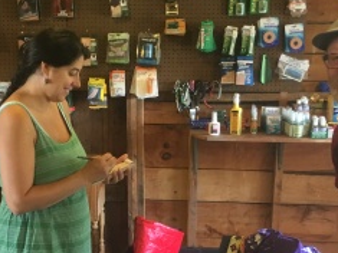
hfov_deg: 24.7
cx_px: 127
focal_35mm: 79
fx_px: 771
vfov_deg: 18.3
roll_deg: +1.4
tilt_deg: -13.9
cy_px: 231
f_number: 2.2
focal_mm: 4.15
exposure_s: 1/30
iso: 100
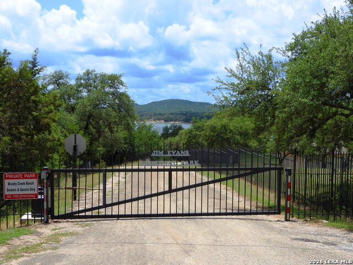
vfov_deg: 32.2
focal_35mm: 45
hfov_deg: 42.1
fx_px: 459
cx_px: 176
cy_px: 132
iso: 100
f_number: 4
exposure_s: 1/1000
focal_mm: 8.1
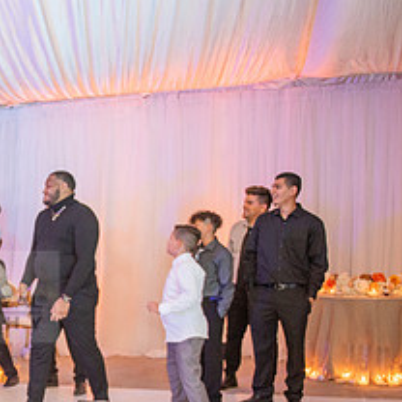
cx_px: -104
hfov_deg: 26.1
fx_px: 749
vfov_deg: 29.6
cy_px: 297
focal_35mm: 57
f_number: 2.8
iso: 1000
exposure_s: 1/160
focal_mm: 24
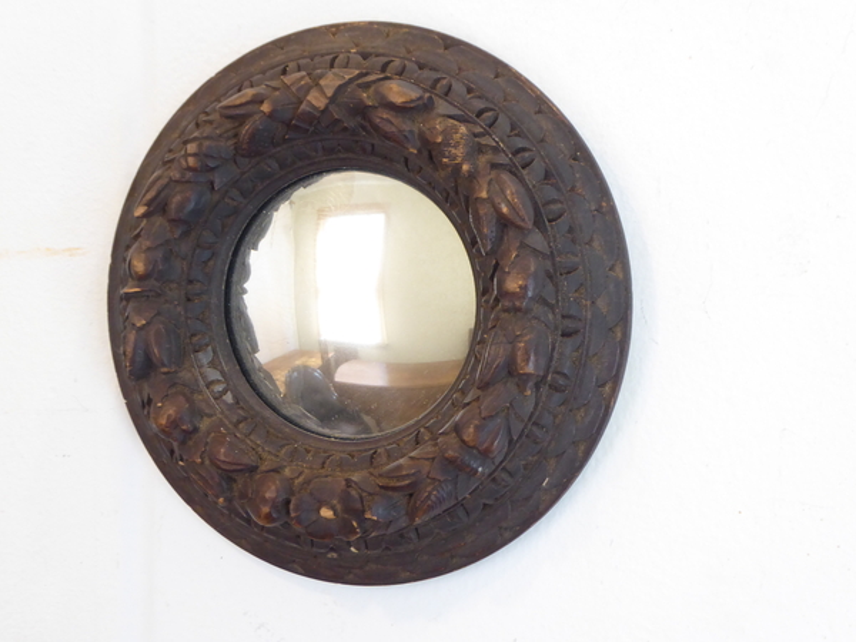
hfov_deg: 20.0
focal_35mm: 98
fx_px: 2423
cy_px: 321
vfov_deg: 15.1
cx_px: 428
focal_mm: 16.1
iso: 400
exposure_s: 1/20
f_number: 4.9
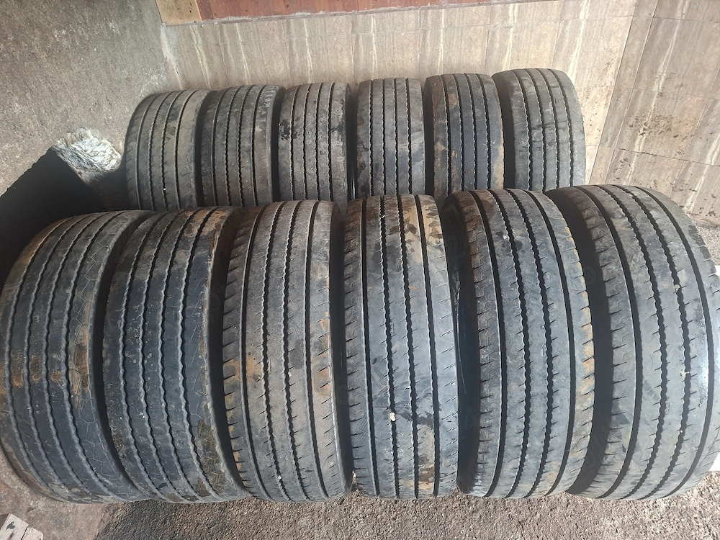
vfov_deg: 58.9
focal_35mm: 23
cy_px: 270
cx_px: 360
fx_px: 478
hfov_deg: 73.9
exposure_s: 1/50
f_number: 1.8
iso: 320
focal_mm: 5.54
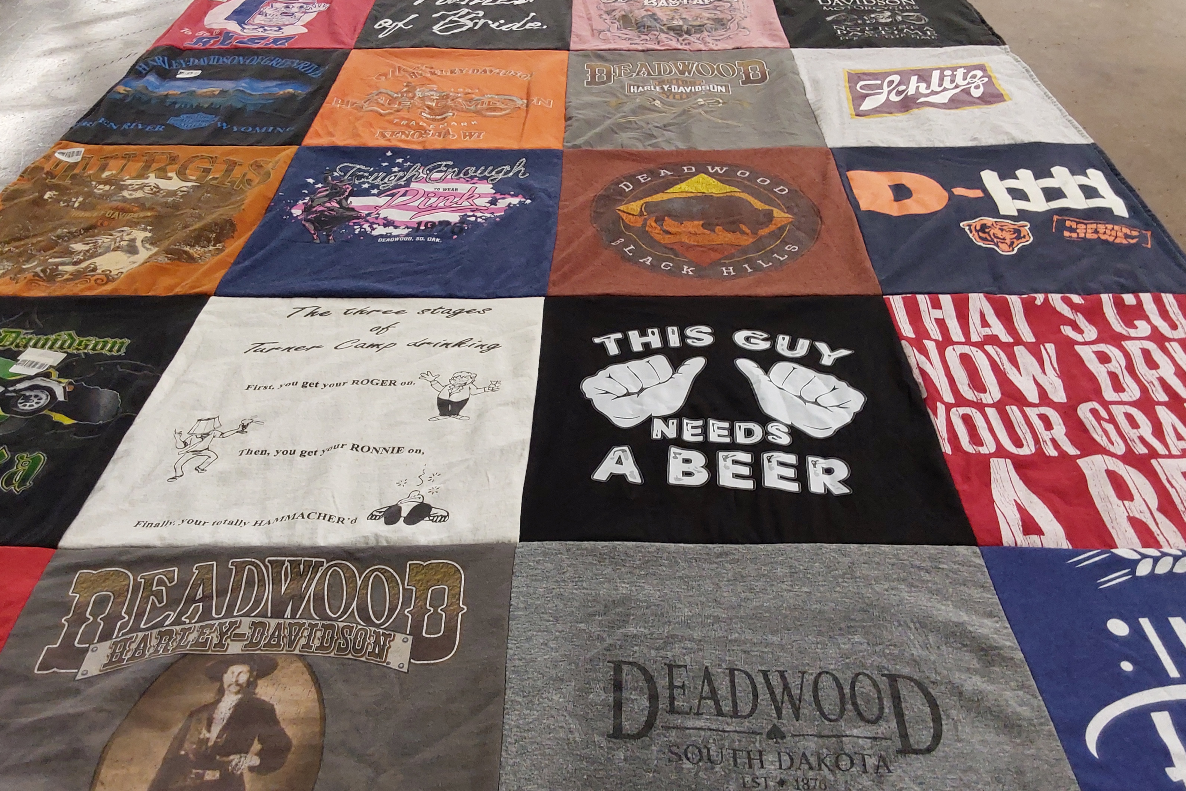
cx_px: 586
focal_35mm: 30
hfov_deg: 61.9
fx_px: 988
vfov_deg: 43.6
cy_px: 416
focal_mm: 2.91
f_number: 1.9
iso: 125
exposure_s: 1/60
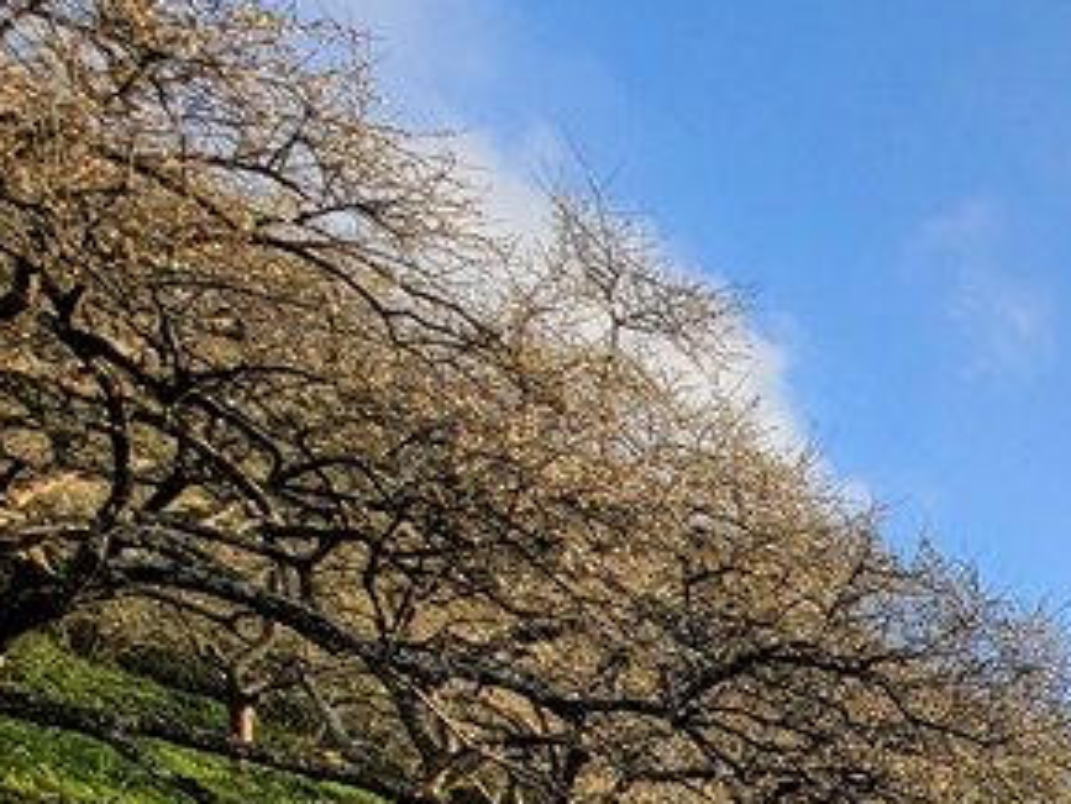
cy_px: 1289
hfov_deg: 24.4
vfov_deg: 23.6
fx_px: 1393
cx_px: 1816
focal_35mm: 45
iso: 50
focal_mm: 2.2
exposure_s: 1/397
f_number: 2.2
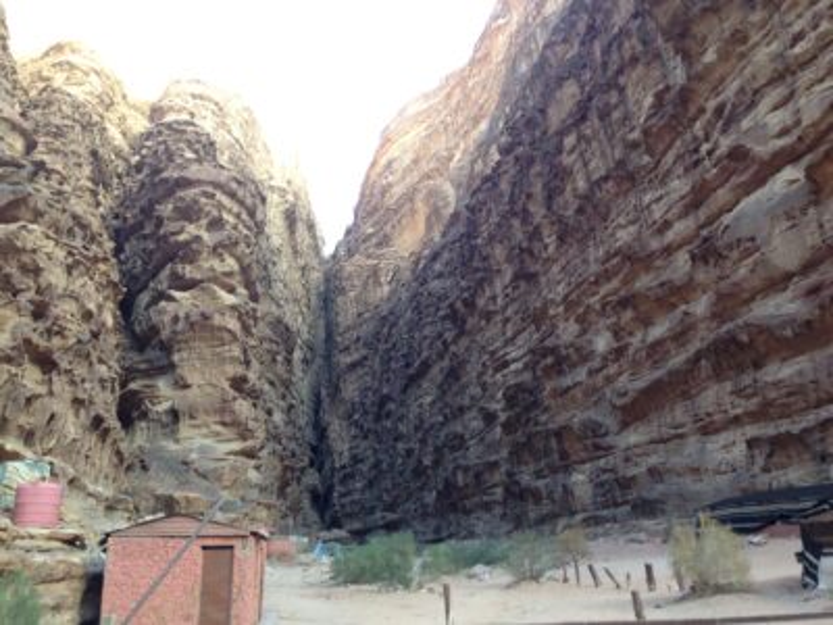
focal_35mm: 33
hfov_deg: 55.4
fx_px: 794
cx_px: 416
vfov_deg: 42.9
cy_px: 312
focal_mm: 4.12
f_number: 2.4
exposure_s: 1/40
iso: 50
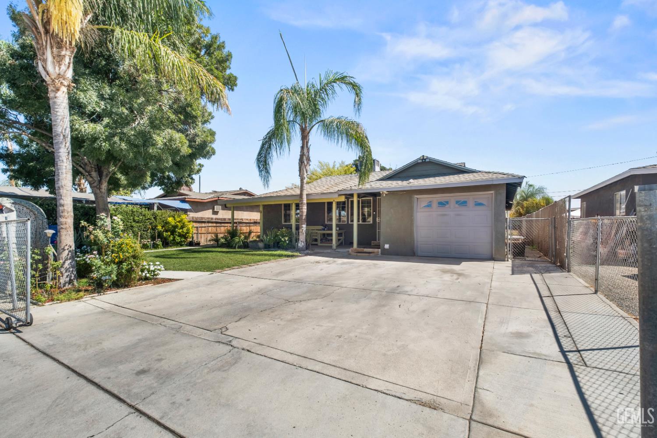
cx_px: 328
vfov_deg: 77.3
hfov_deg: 100.4
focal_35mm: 15
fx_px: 274
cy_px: 219
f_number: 5.6
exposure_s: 1/280
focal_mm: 10
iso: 250
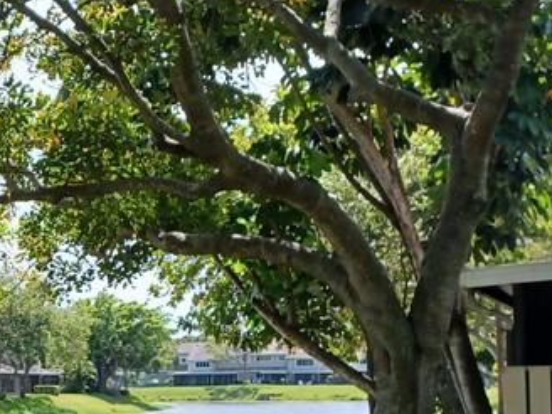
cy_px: 333
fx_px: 1244
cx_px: -71
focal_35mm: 78
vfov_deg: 18.7
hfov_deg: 23.3
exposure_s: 1/246
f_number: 1.8
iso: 32
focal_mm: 4.6
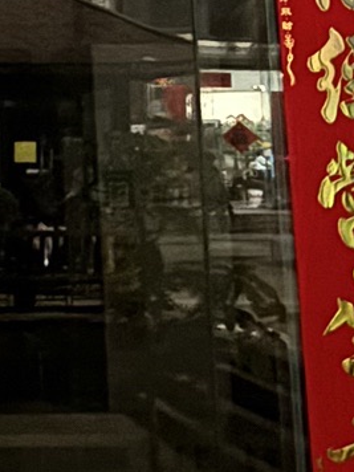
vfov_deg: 12.0
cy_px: -469
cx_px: -217
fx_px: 1991
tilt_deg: +17.2
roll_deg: -0.9
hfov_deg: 9.8
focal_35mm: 146
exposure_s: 1/9
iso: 1250
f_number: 1.6
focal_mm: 5.96
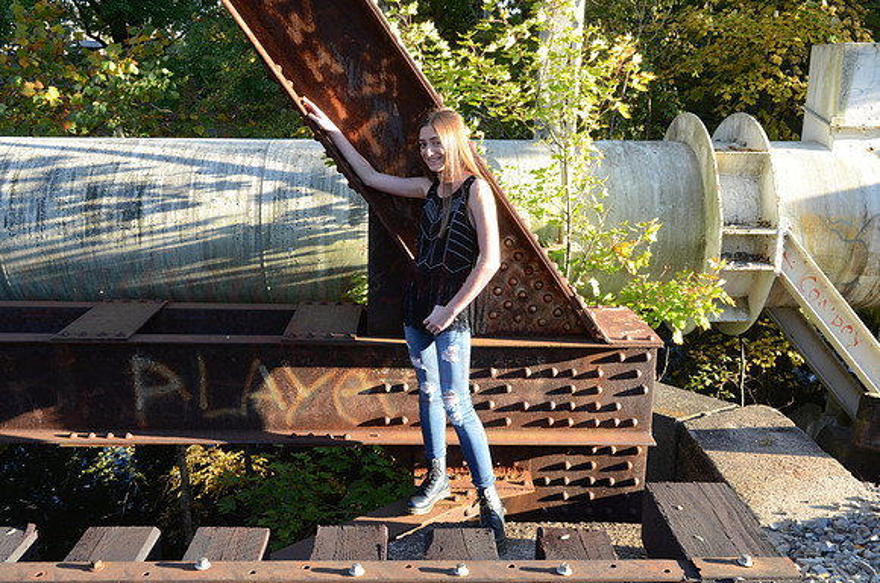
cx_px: 440
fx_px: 841
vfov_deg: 38.2
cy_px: 292
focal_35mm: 34
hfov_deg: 55.2
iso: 640
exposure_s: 1/80
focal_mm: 23
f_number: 10
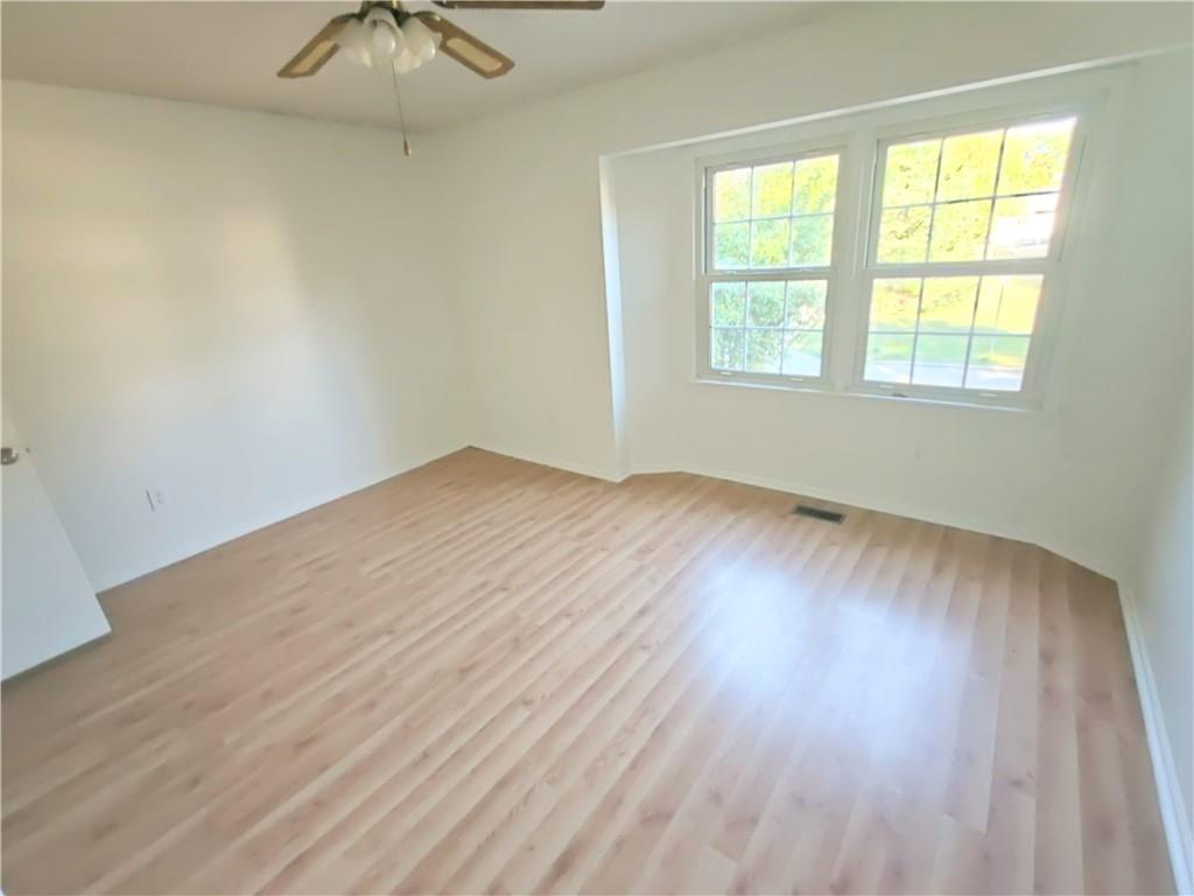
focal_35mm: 15
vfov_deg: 81.7
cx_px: 597
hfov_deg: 98.2
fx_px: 517
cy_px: 448
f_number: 2
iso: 1000
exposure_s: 1/63
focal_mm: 2.3
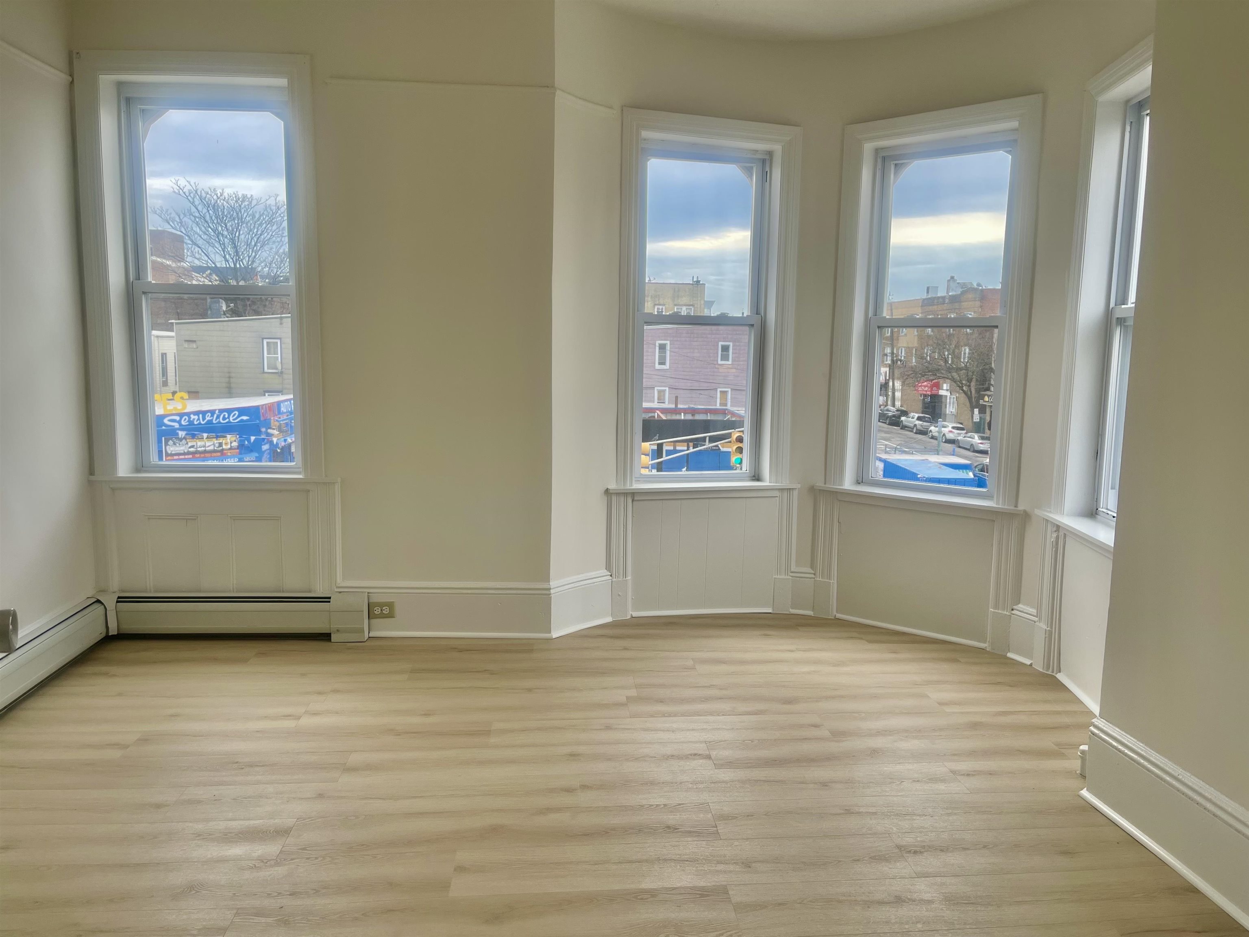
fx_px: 902
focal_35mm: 25
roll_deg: -0.1
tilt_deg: -7.8
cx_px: 624
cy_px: 468
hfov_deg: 69.4
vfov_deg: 54.9
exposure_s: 1/325
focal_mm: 5.1
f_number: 1.6
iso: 32
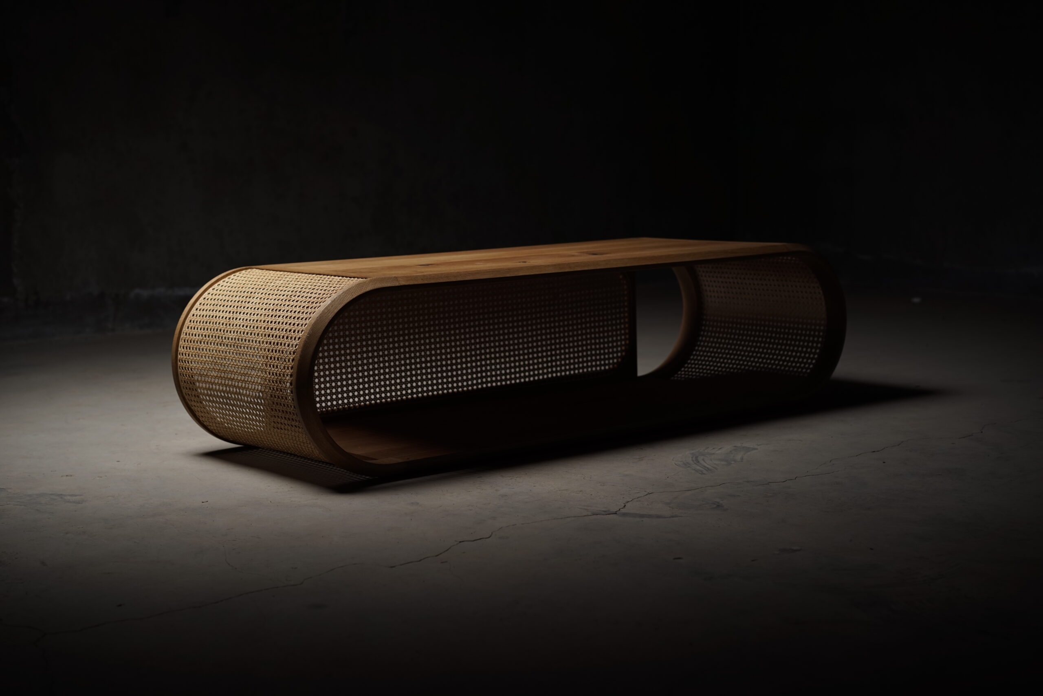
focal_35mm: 55
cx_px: 522
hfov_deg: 36.2
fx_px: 1594
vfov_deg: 24.6
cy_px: 348
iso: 100
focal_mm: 55
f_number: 4
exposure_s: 1/20
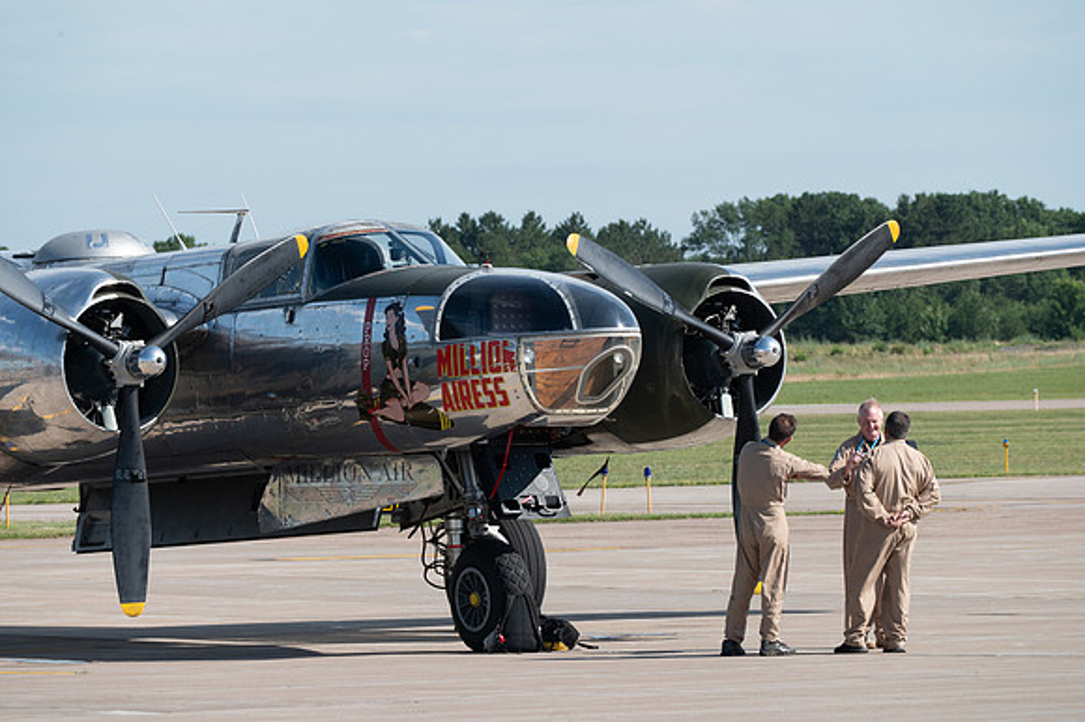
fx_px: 9036
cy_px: 361
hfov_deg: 6.9
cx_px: 542
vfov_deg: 4.6
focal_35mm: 300
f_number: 13
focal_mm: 300
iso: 640
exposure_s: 1/640
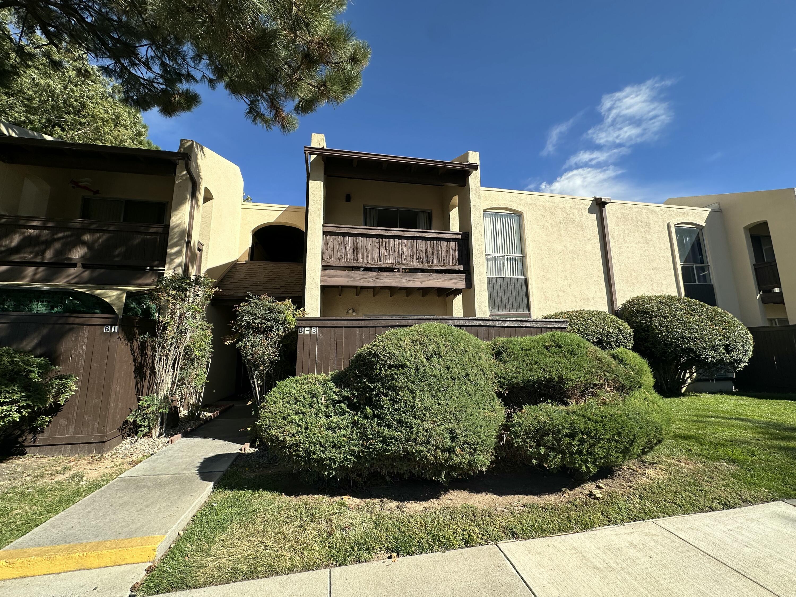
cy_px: 298
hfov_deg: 102.1
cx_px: 398
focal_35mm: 14
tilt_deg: +9.3
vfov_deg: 85.7
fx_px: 322
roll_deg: +0.2
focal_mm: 2.22
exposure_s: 1/1531
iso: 40
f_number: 2.2
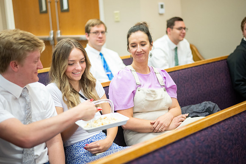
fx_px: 342
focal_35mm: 50
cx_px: 123
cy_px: 82
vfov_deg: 27.0
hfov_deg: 39.6
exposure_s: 1/250
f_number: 1.8
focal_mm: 50
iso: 1600
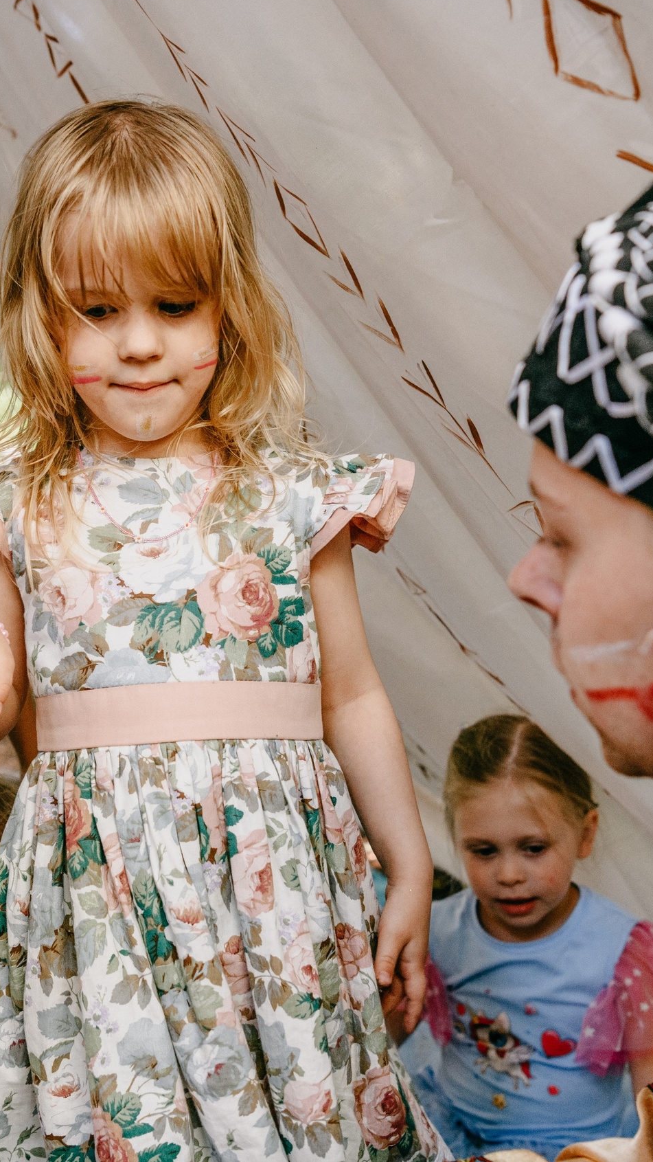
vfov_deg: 44.6
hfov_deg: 25.8
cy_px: 576
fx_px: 1416
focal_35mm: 46
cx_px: 195
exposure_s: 1/160
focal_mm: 29
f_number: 3.5
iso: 500
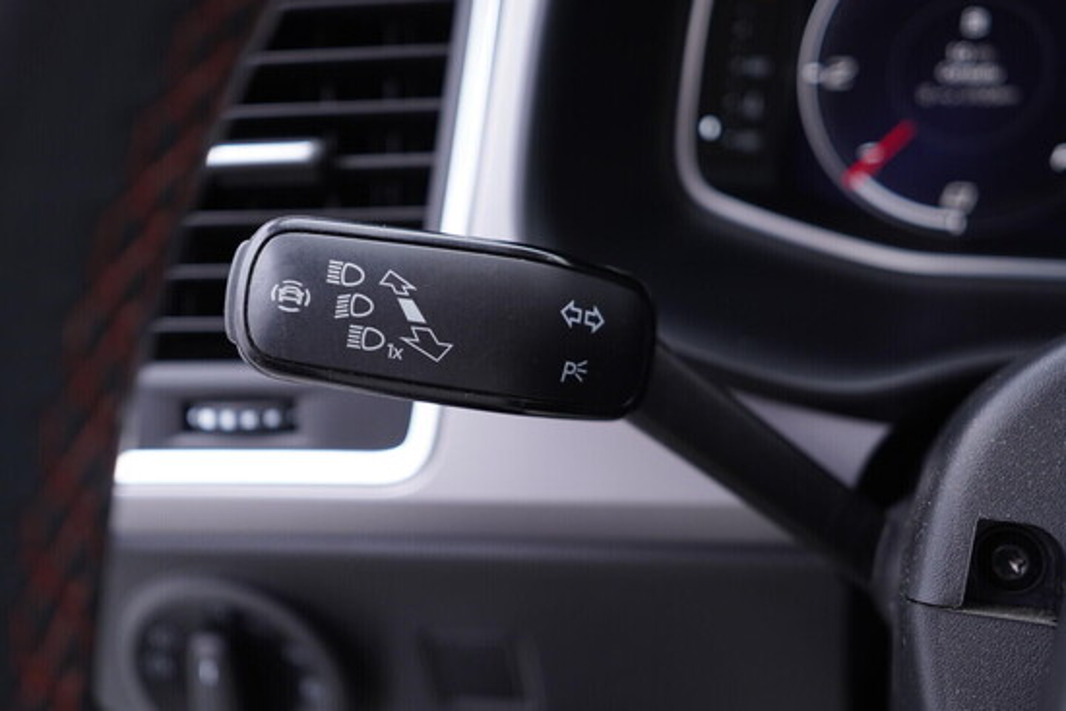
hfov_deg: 53.1
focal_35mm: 36
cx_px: 533
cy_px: 356
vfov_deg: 36.9
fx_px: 1066
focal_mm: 24
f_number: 2.8
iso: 250
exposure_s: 1/40
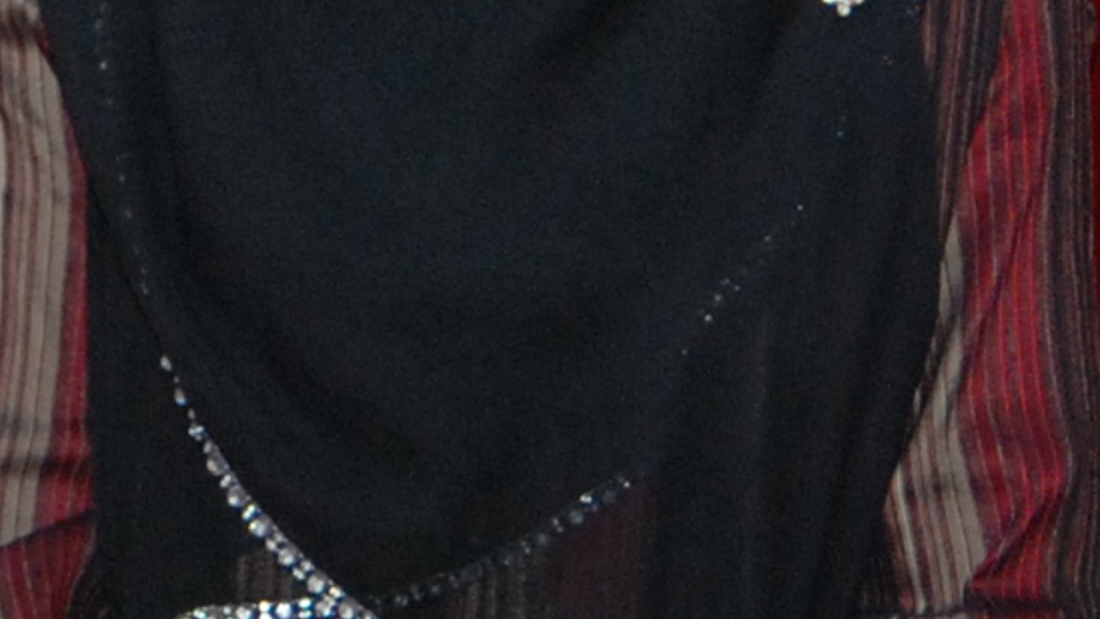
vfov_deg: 3.5
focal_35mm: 349
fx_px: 10181
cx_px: -389
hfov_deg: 6.1
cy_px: -375
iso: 500
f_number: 2.8
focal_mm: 42
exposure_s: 1/60
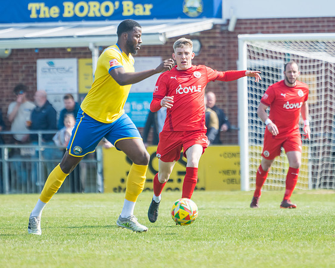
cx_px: 147
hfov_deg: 3.8
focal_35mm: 515
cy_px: 130
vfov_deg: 3.0
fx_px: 5106
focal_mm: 280
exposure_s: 1/1600
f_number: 4
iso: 400
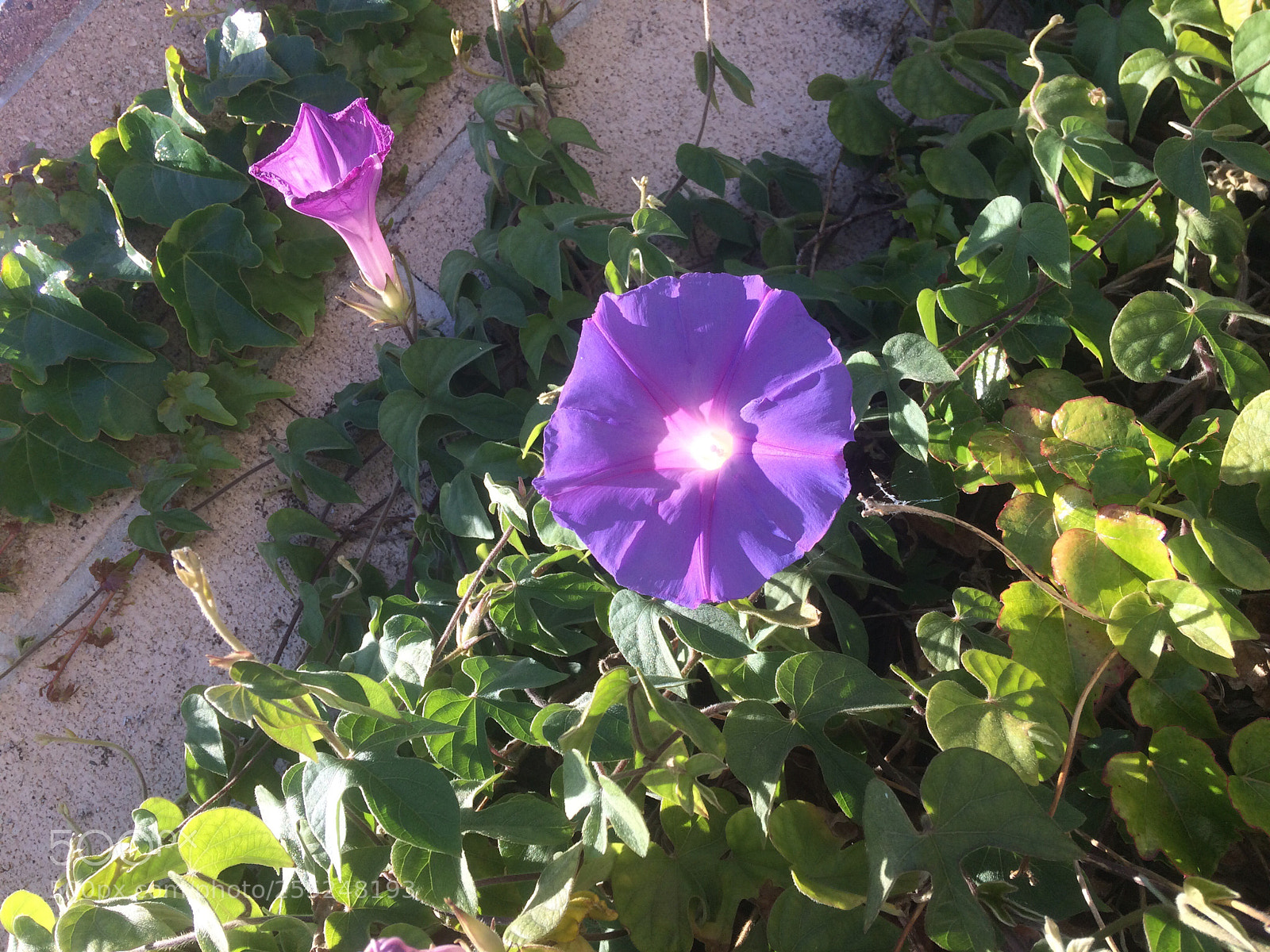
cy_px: 476
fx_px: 1064
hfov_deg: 61.7
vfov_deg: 48.2
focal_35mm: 29
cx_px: 635
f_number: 2.2
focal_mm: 4.15
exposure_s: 1/789
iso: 32
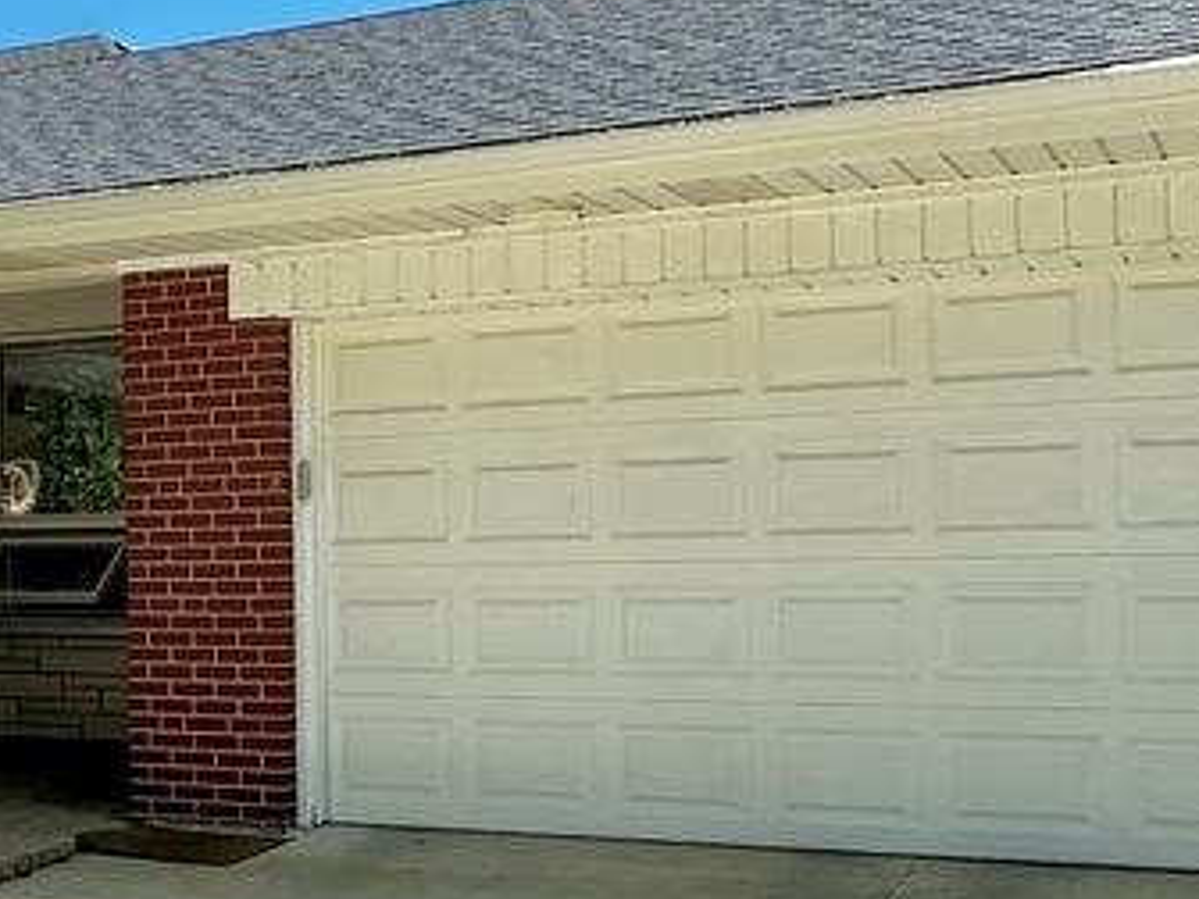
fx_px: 2078
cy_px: 528
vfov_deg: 24.4
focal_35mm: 60
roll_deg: +0.8
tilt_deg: +1.0
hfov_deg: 30.9
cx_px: 139
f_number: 2.2
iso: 50
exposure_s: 1/1575
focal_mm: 2.22
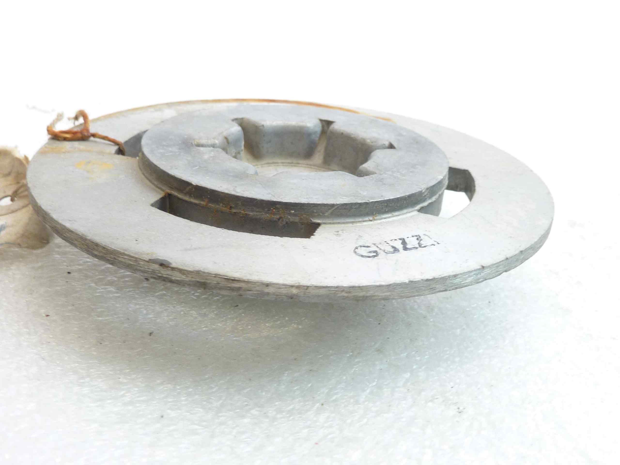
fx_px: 681
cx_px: 310
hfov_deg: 49.0
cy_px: 232
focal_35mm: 38
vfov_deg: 37.7
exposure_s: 1/13
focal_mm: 4.4
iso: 80
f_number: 3.3
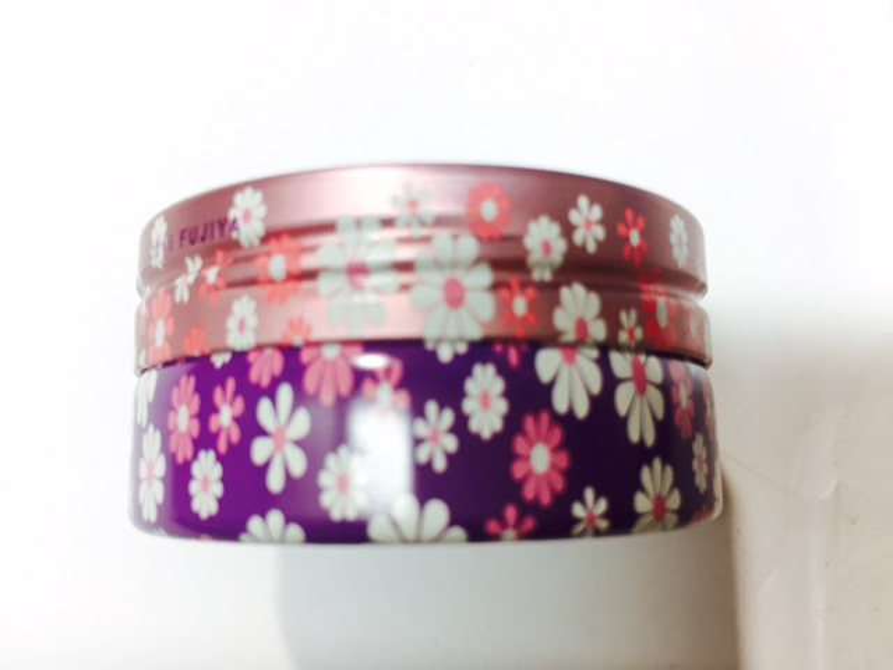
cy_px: 335
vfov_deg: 48.2
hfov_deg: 61.7
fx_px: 748
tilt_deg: -79.9
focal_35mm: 29
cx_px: 446
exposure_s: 1/33
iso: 100
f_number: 2.2
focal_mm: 4.15
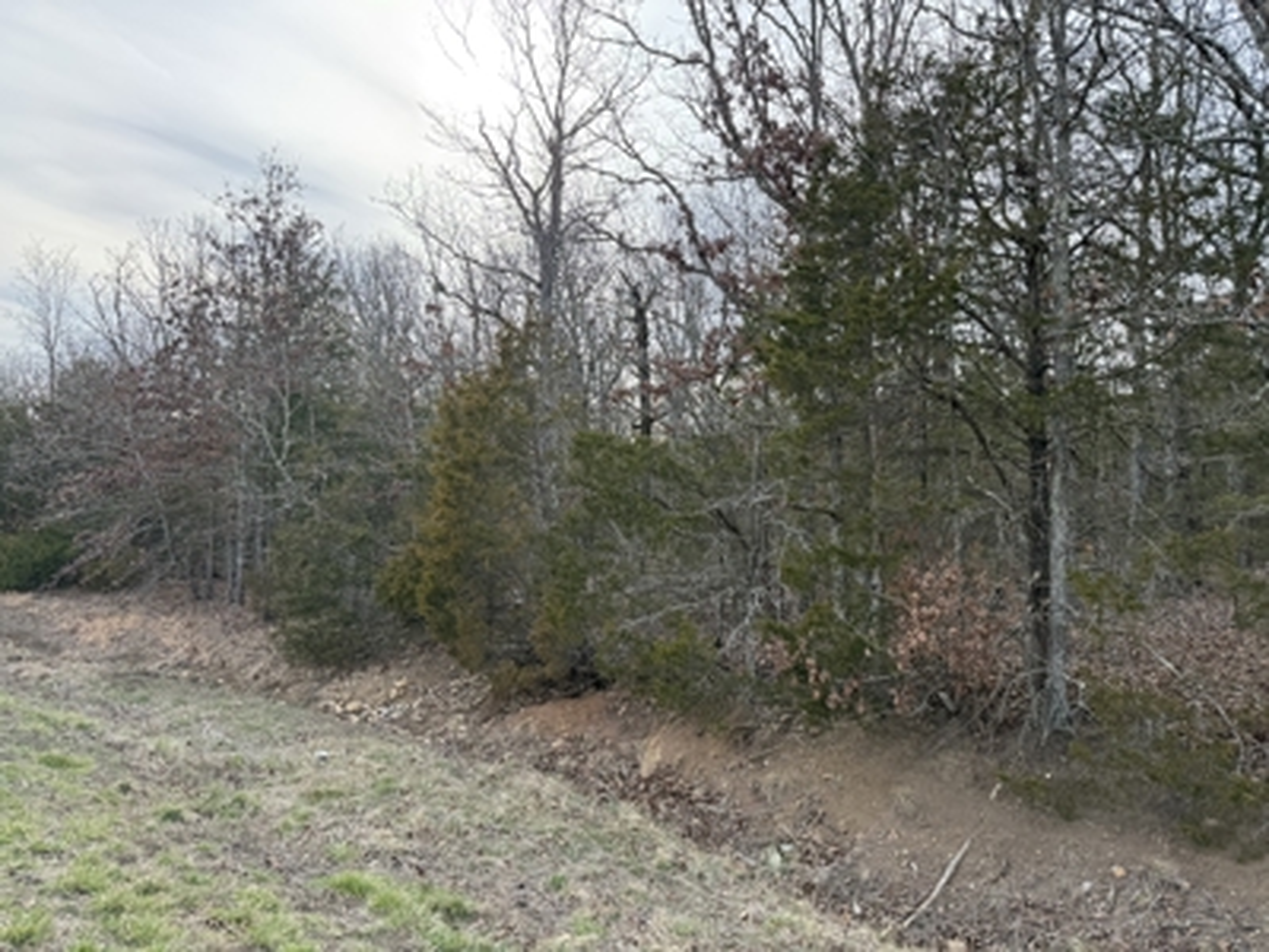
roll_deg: -1.3
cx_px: 634
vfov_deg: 56.8
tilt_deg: +4.6
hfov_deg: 71.6
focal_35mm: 24
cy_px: 476
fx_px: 880
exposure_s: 1/1250
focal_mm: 6.76
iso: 100
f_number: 1.78
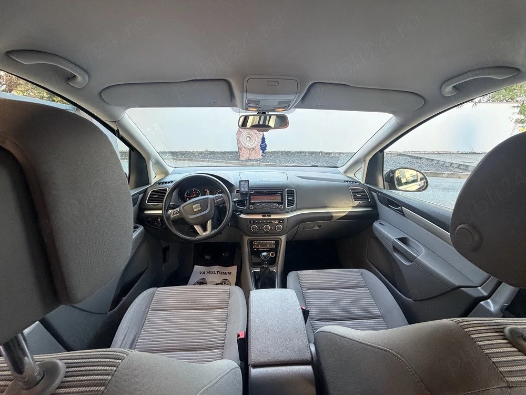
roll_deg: +0.3
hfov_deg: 102.1
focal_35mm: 14
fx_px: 213
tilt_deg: -15.7
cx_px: 263
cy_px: 198
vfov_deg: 85.7
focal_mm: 2.22
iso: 200
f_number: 2.2
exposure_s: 1/121
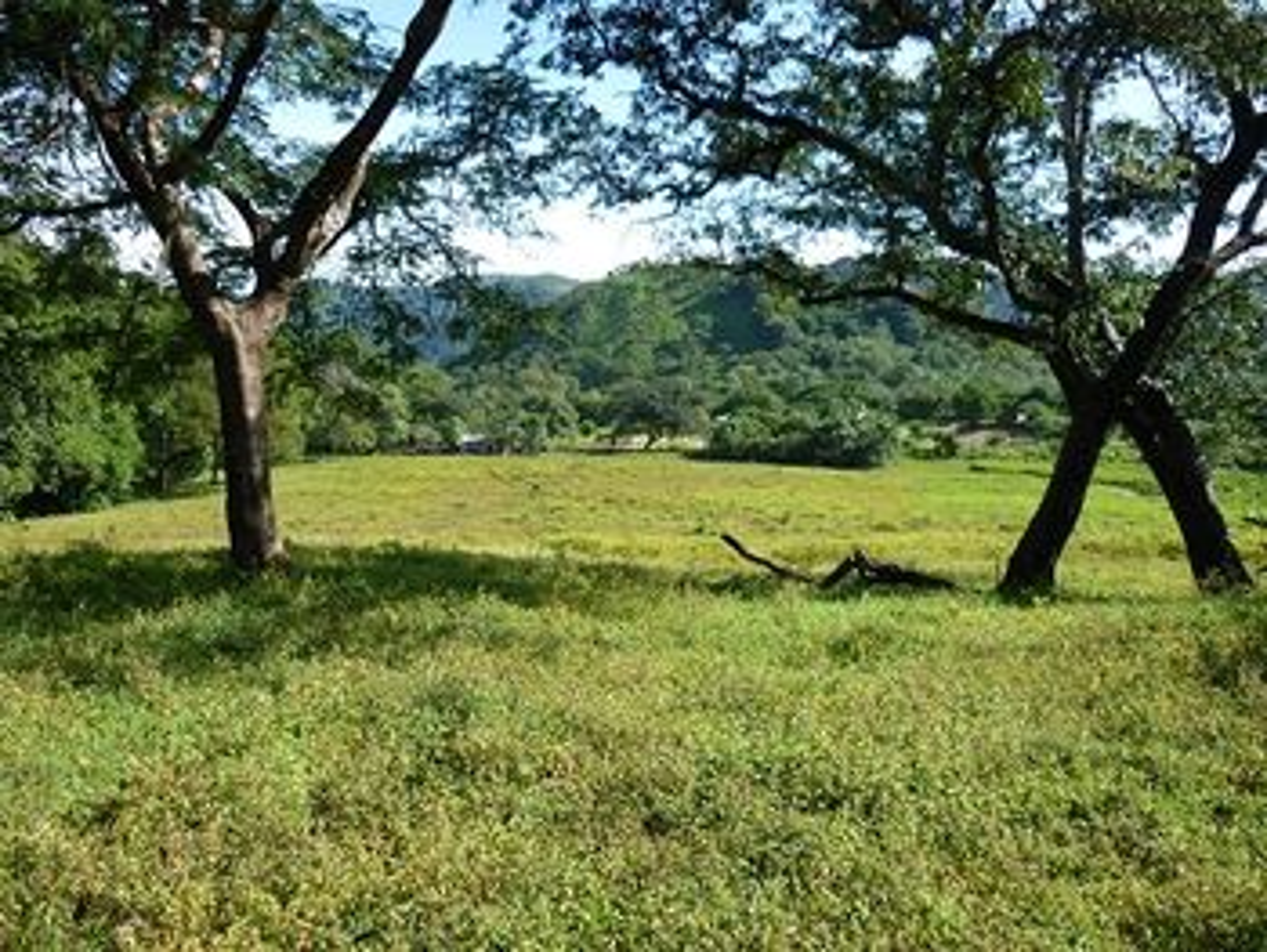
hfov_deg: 58.3
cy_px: 476
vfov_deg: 45.5
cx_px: 634
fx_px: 1135
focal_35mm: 31
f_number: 2.8
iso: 80
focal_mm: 5.5
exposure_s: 1/500
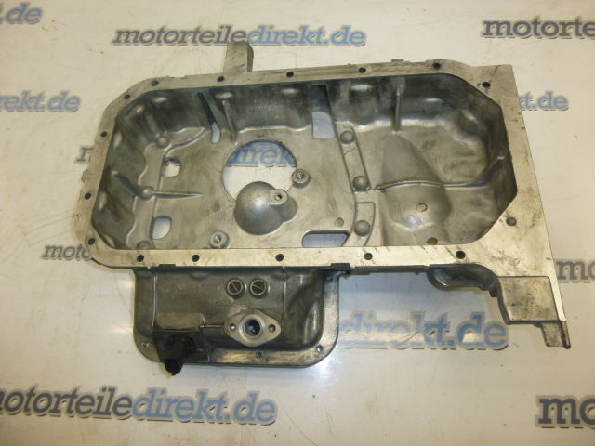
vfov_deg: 54.9
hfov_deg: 69.4
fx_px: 430
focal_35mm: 25
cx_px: 298
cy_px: 223
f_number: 3.1
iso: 125
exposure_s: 1/60
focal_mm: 4.5
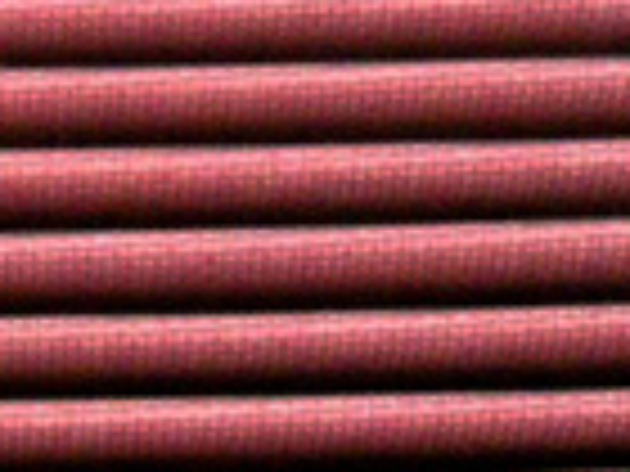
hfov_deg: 9.5
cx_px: -176
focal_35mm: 204
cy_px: -27
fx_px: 3713
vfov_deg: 7.2
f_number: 2.8
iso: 400
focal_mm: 5.7
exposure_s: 1/37.7
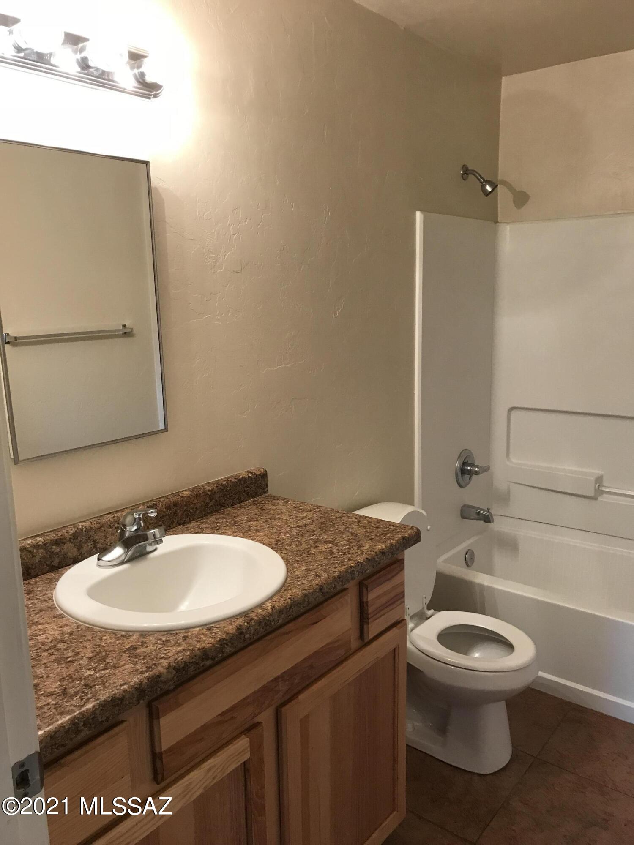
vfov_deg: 63.4
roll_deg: +1.2
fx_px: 684
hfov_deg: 49.7
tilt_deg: -10.0
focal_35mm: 28
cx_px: 317
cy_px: 422
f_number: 1.8
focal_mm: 3.99
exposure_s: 1/30
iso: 32
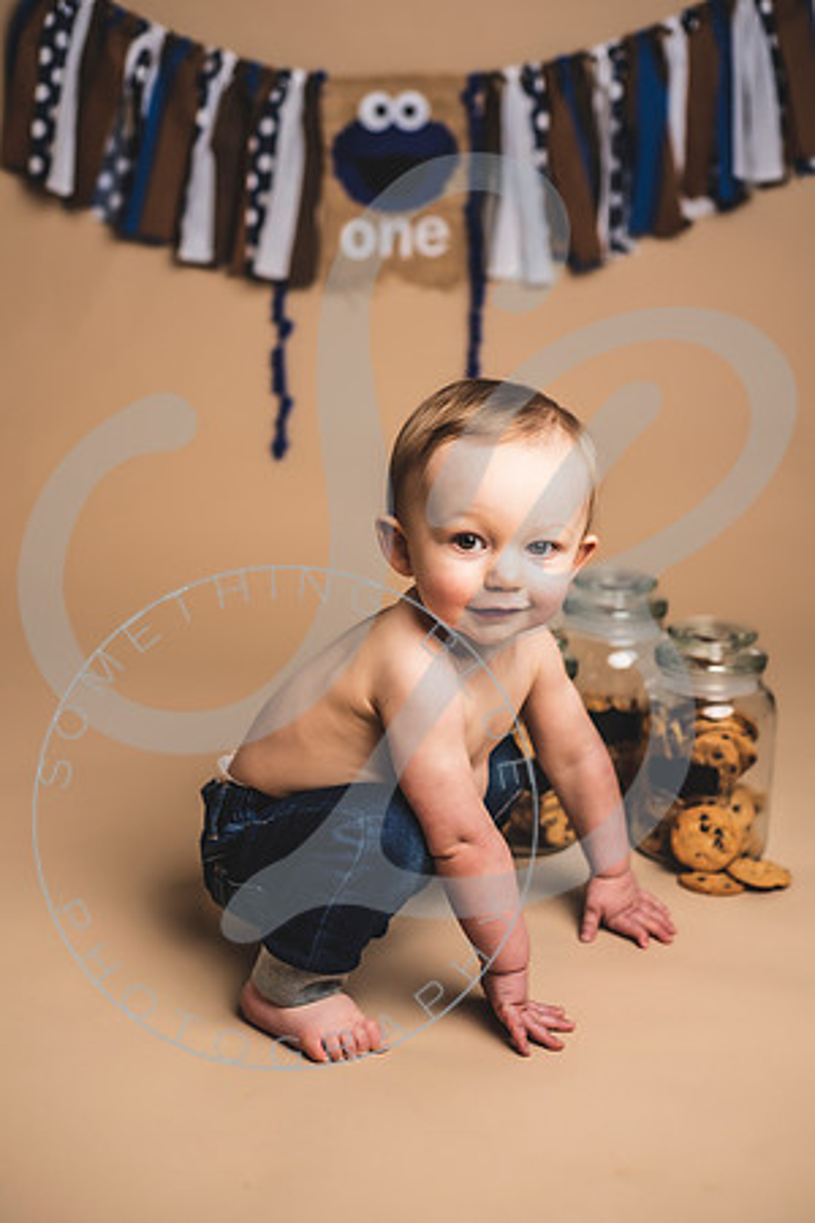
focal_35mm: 50
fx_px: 1698
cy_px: 612
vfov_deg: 39.6
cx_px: 408
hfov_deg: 27.0
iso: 200
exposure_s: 1/125
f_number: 2.8
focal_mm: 50
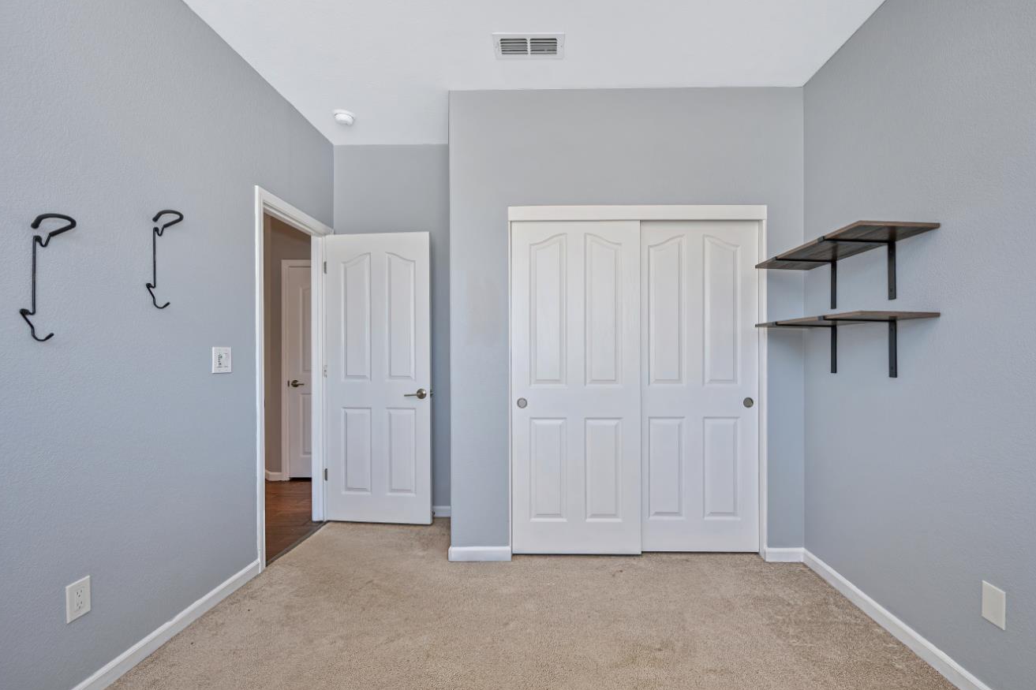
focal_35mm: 16
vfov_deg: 73.6
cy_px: 375
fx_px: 460
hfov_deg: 96.6
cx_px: 548
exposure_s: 1/80
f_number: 4.5
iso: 640
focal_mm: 14
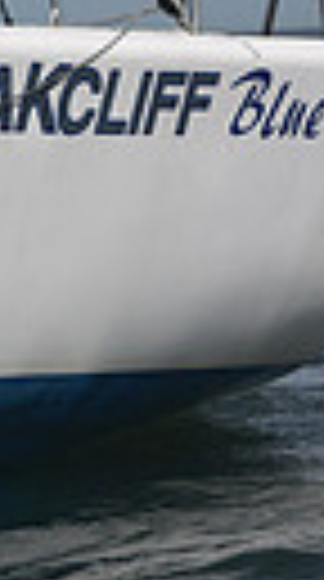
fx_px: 6883
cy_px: 56
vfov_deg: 4.8
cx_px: -968
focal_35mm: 448
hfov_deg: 2.6
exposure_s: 1/800
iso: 250
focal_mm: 95
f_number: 8
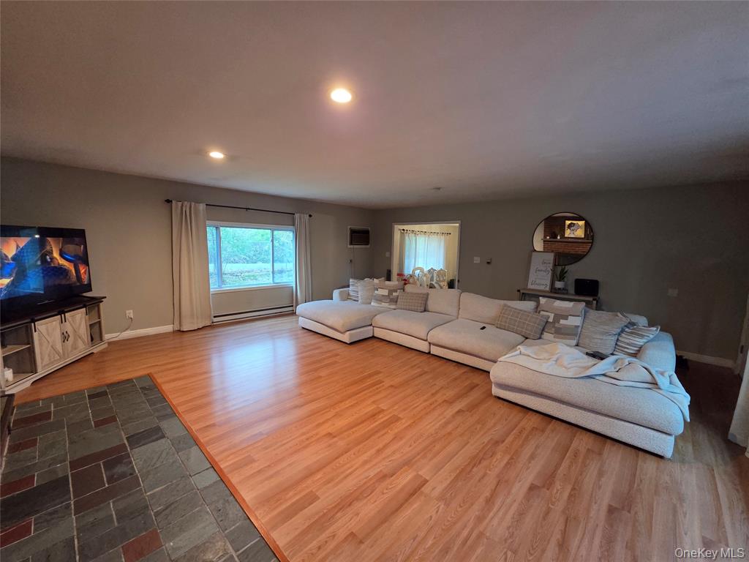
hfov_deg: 106.2
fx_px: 281
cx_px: 374
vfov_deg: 89.9
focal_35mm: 13
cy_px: 281
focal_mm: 2.2
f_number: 2.2
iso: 1000
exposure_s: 1/60
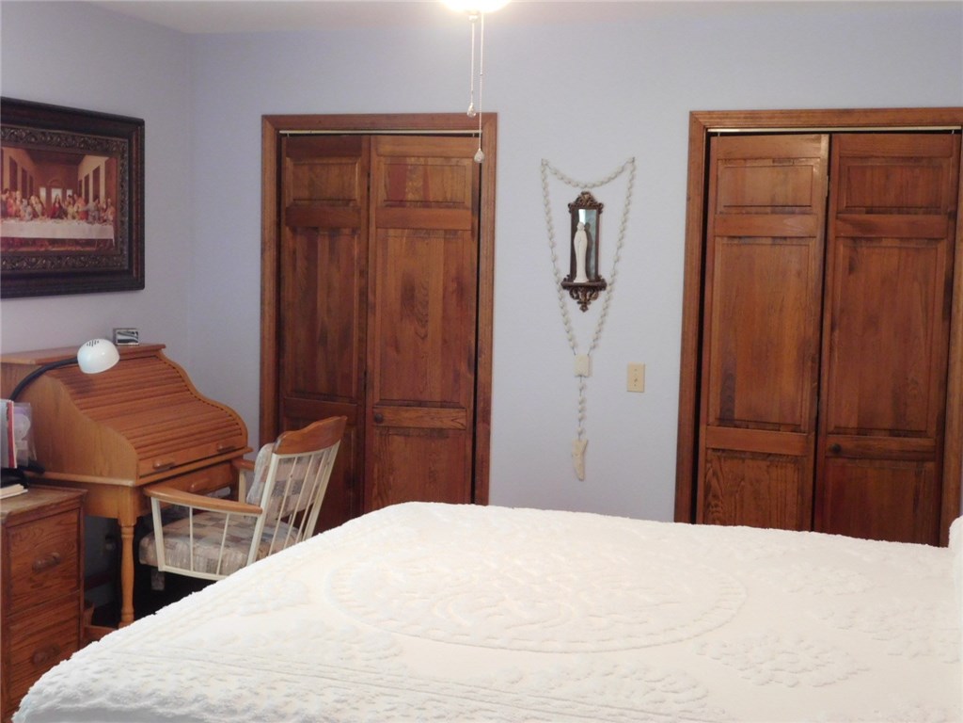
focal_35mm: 45
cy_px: 362
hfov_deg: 42.1
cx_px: 482
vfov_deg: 32.2
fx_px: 1252
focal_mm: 8
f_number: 3.7
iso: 450
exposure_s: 1/8
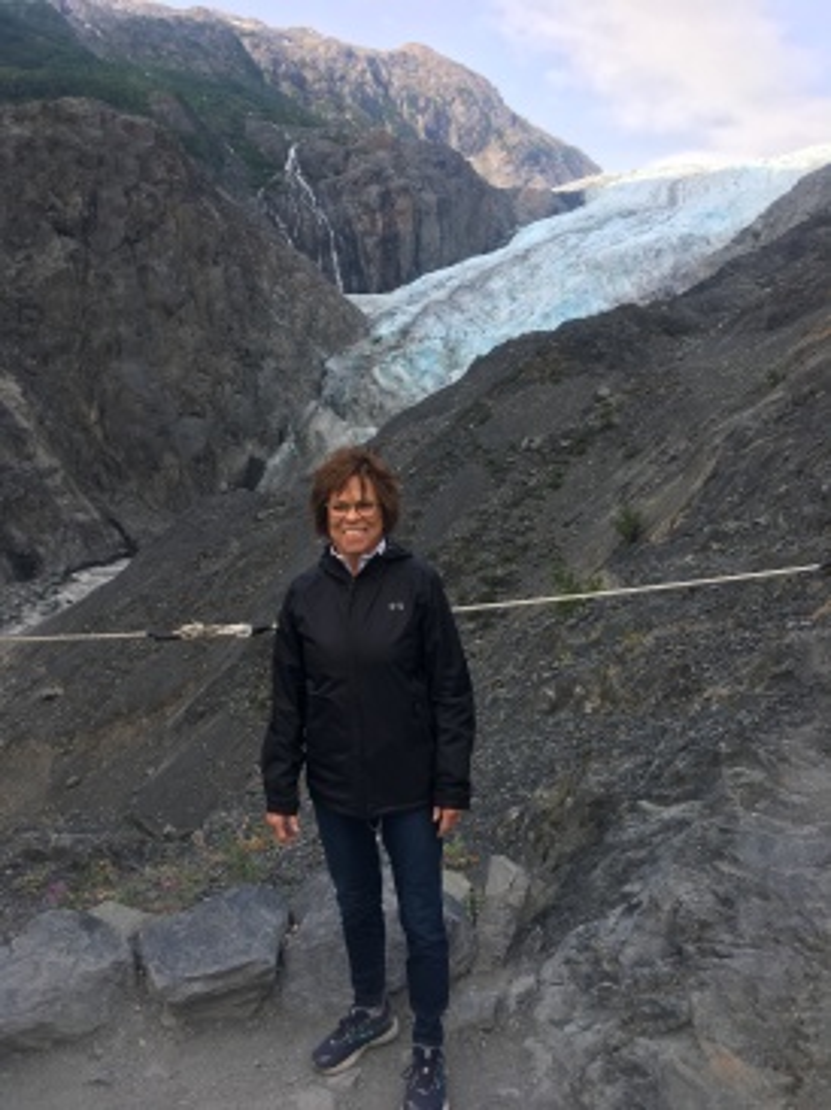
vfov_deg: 61.7
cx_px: 416
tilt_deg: -6.3
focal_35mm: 29
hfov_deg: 48.2
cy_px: 555
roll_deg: -0.2
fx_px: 929
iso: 25
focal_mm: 4.15
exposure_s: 1/466
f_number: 2.2
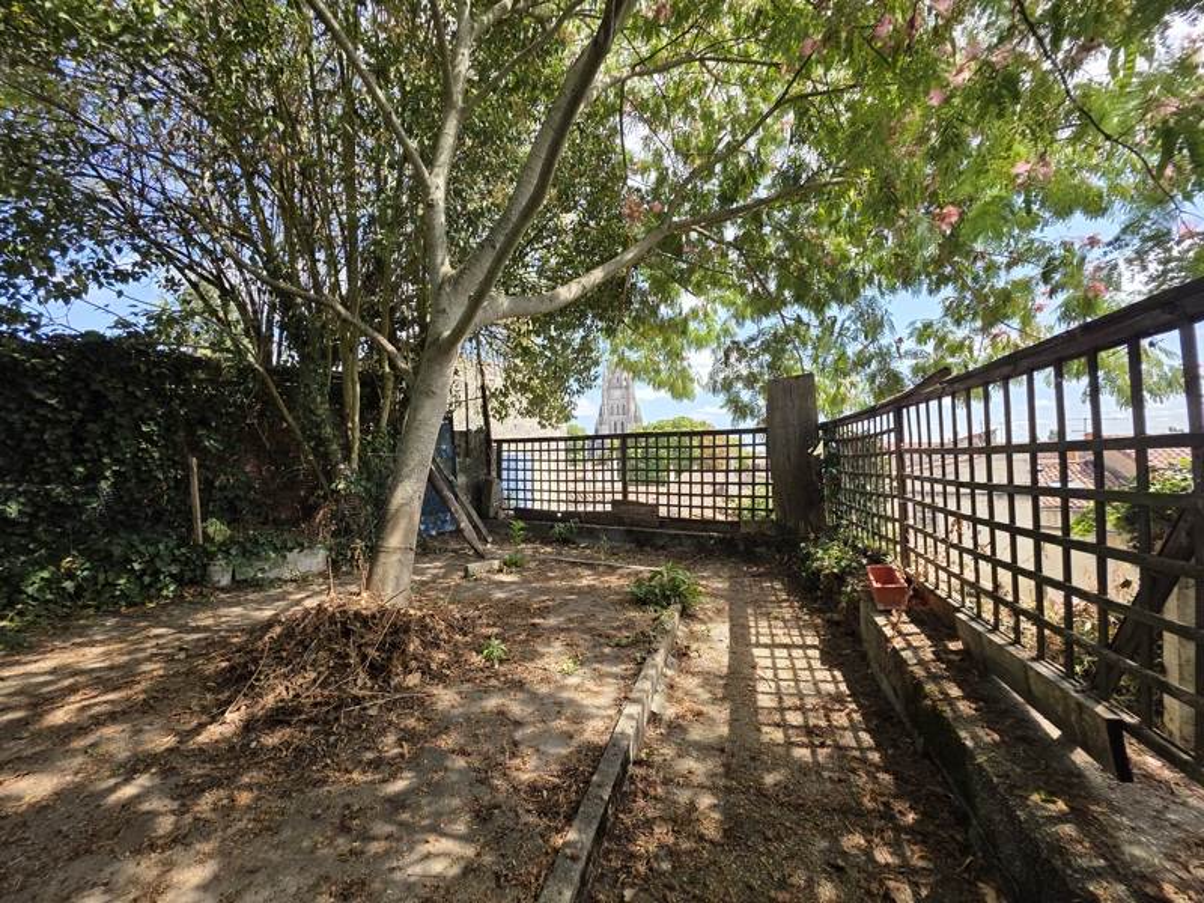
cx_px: 602
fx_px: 452
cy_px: 452
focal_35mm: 13
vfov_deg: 89.9
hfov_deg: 106.2
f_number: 1.9
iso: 40
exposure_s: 1/603
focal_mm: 2.2
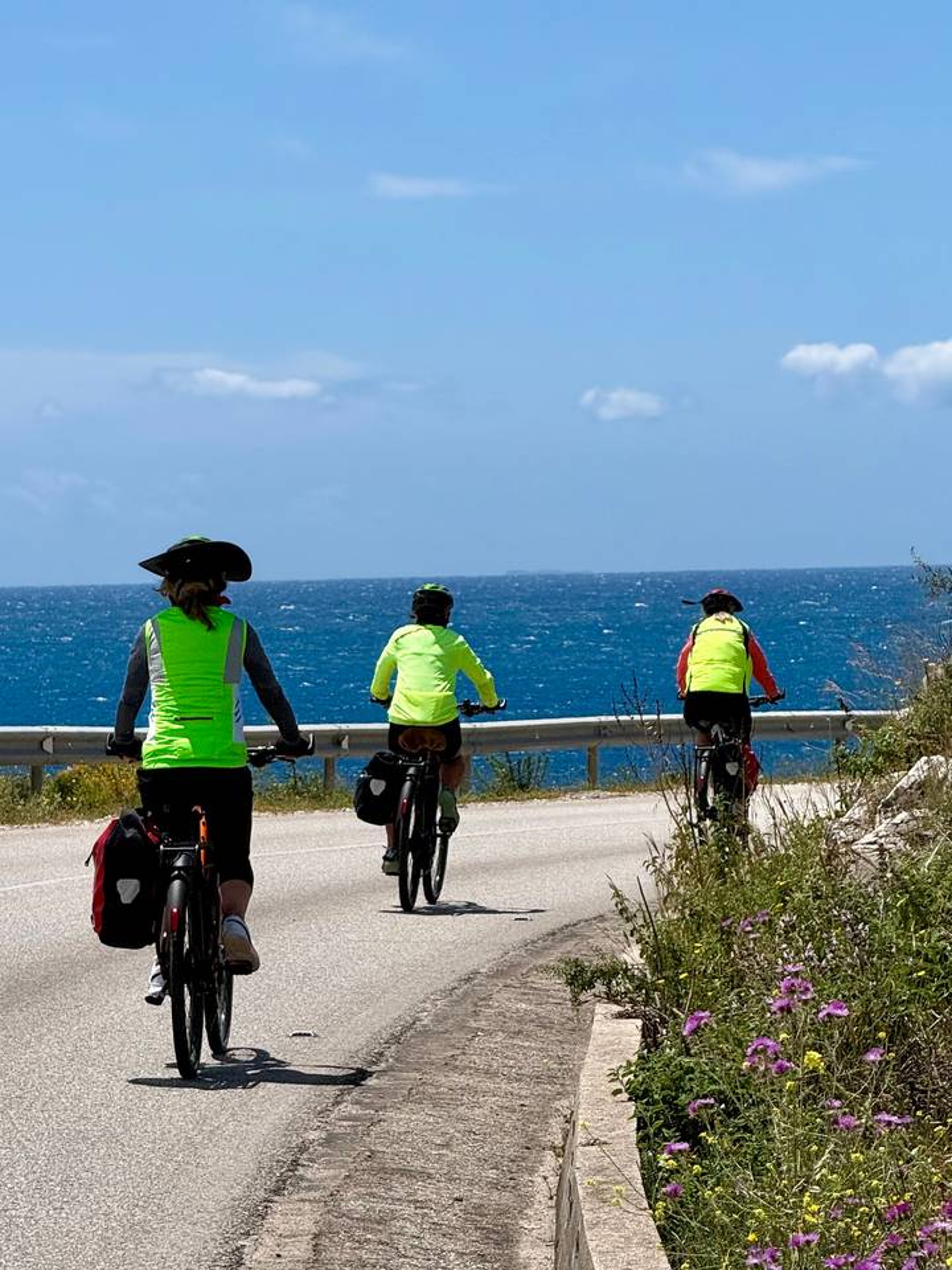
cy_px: 635
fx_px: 4400
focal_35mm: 120
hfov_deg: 12.3
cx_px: 476
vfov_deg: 16.4
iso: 64
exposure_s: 1/3195
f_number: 2.8
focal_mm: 15.66
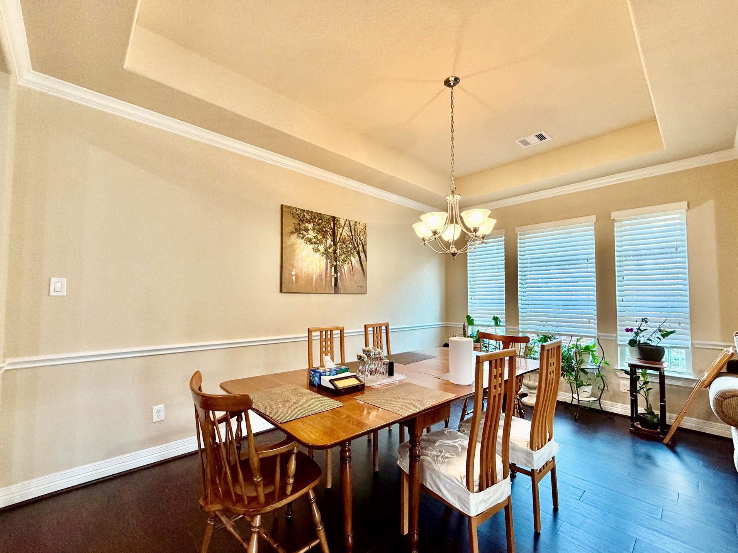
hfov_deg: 98.1
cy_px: 285
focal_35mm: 15
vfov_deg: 81.7
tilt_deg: +3.1
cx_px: 358
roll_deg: +0.1
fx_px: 320
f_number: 2.2
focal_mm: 2.22
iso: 250
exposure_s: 1/60
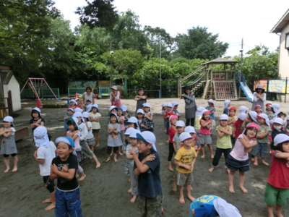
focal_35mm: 24
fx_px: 200
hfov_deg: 71.6
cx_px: 144
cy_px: 108
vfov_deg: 56.8
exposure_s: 1/640
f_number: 3
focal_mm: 4.24
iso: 80
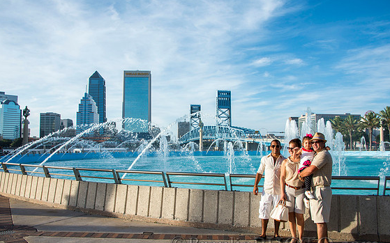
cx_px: 188
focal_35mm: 30
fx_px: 319
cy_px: 128
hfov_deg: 62.9
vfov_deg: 41.8
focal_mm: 28
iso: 160
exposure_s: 1/250
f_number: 8
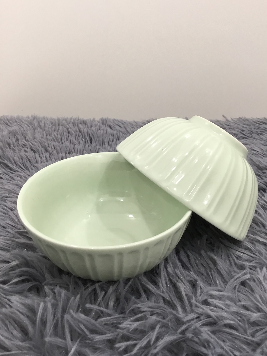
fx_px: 329
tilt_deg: -28.5
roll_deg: +1.5
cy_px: 178
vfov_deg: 56.8
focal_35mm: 32
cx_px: 137
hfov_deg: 44.1
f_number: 2.4
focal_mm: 3.3
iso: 64
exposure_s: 1/33
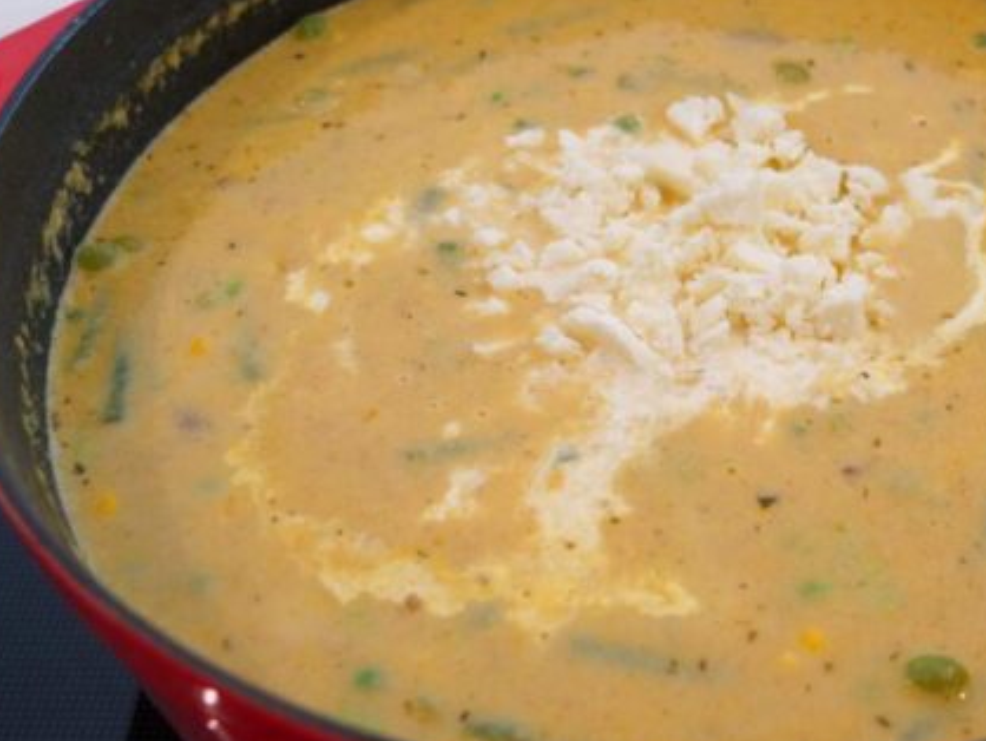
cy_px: 319
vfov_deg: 28.0
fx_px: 1482
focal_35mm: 52
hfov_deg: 36.3
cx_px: 682
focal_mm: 17
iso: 1000
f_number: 3.1
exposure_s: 1/60
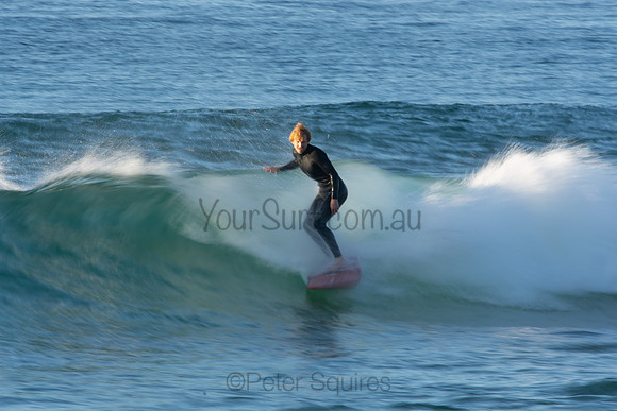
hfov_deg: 2.7
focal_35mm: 750
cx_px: 308
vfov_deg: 1.8
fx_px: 12857
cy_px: 206
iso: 100
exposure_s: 1/15
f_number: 22
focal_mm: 500
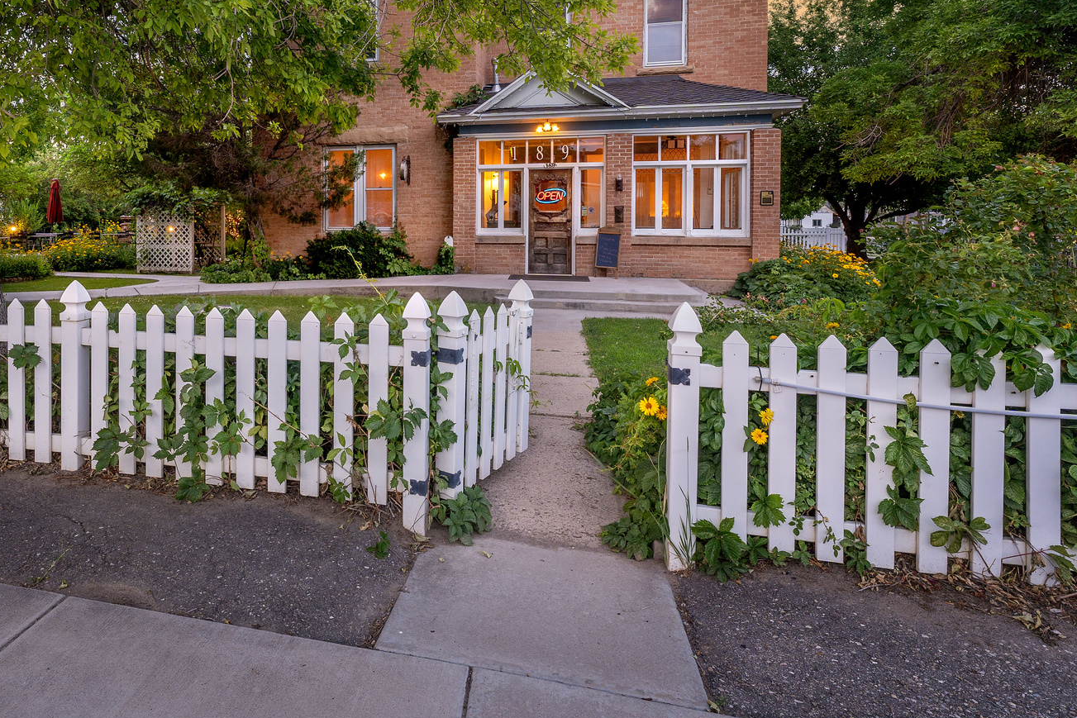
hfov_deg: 76.2
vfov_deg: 55.8
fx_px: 658
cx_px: 364
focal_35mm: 22
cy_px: 229
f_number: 8
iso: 320
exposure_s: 1/6
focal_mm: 14
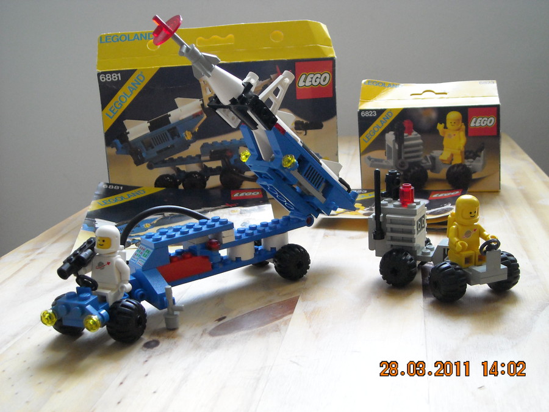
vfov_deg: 32.9
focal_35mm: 44
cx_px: 274
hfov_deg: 42.9
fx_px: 698
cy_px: 206
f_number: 3.1
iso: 351
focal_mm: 7.1
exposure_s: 1/60
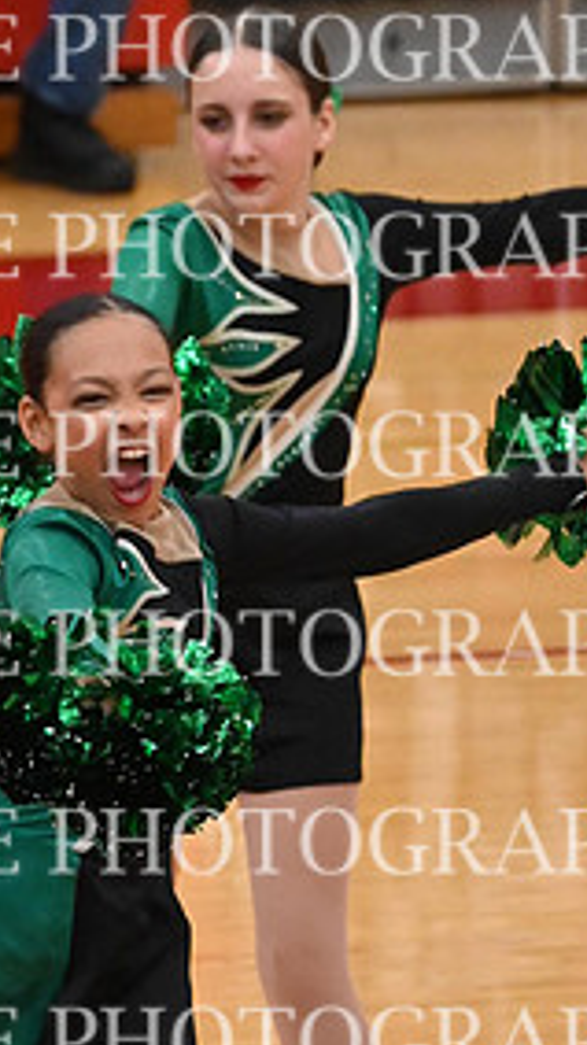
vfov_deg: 3.5
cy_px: 742
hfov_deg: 2.0
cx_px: 24
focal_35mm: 612
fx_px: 16950
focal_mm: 190
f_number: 4
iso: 8000
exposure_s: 1/400
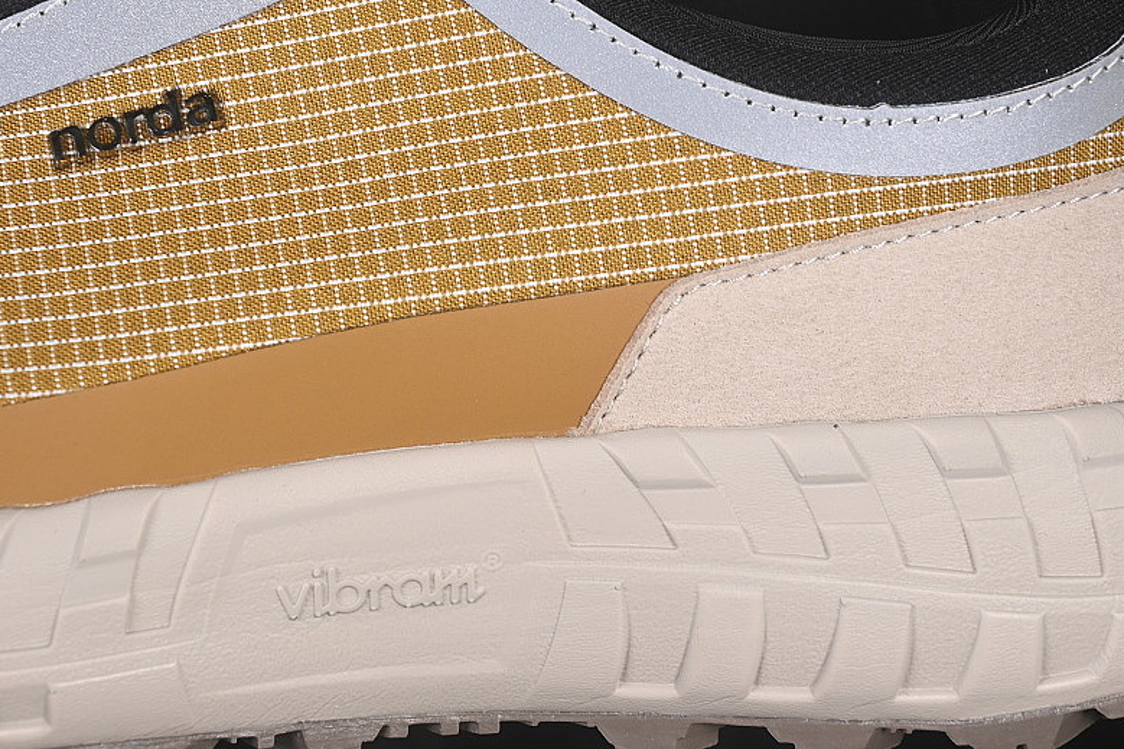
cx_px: 475
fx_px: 3246
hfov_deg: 19.6
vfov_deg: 13.1
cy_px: 254
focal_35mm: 104
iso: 160
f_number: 7.1
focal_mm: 50
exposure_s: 1/80
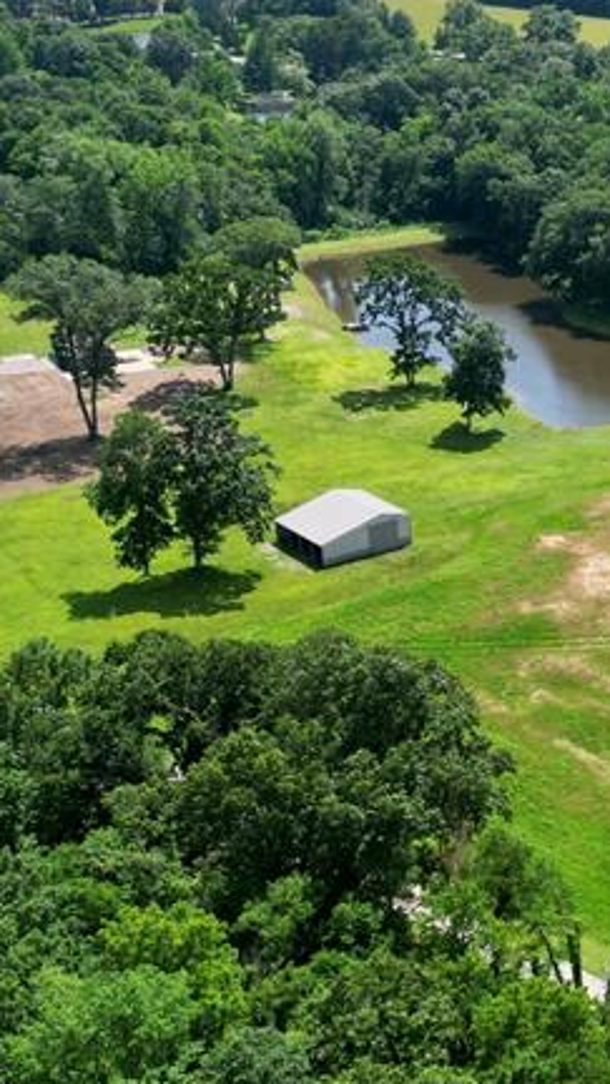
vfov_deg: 33.8
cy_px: 582
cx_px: 904
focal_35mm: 62
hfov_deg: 17.5
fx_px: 1783
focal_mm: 6.72
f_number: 1.7
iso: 200
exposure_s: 1/3200
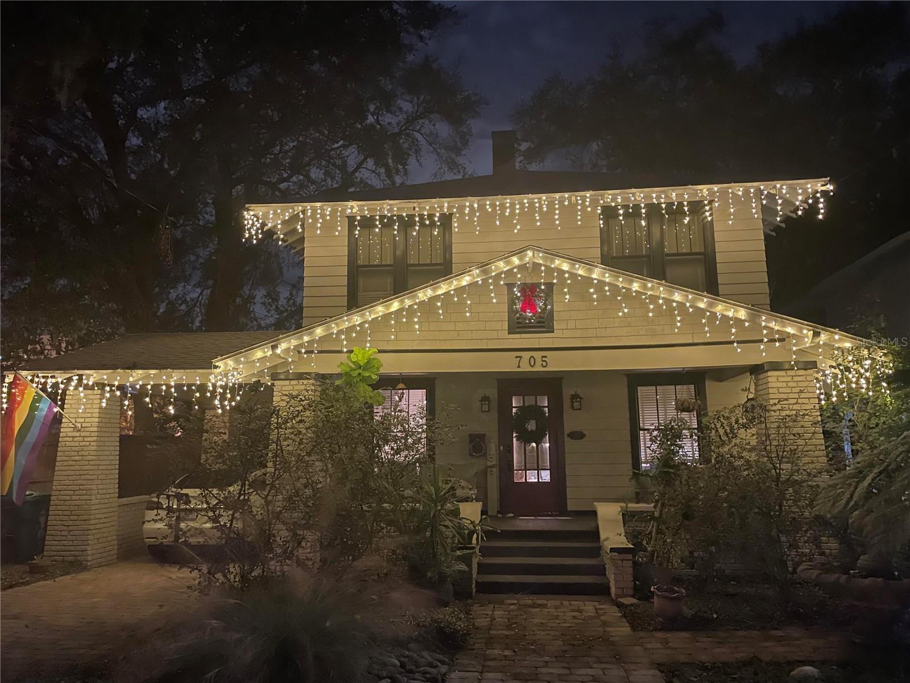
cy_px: 342
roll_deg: -0.1
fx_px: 683
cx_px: 455
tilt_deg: +10.4
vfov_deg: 53.1
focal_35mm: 26
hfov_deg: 67.3
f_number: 1.6
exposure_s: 1/24
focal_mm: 4.2
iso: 1000
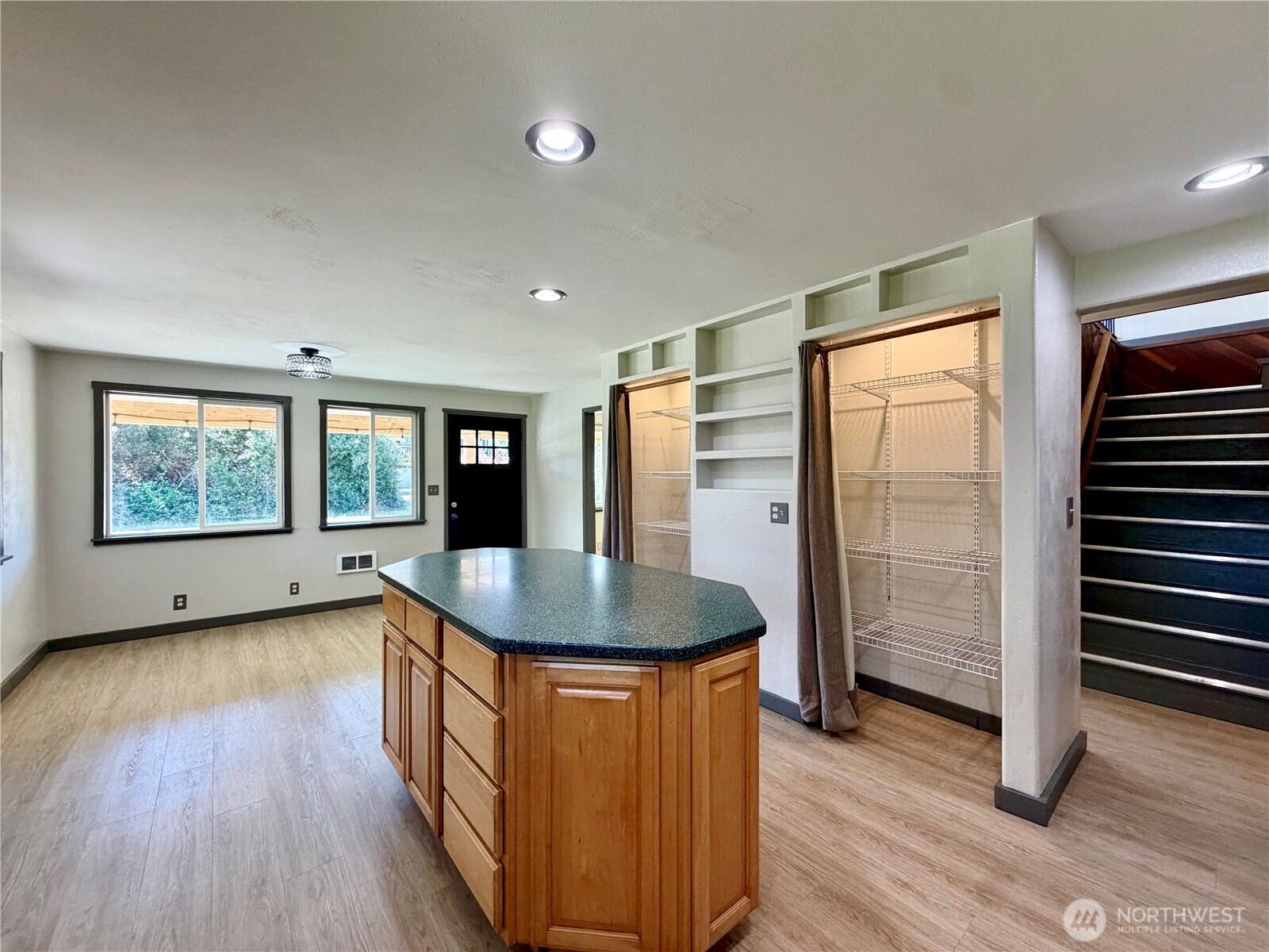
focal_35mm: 14
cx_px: 634
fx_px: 513
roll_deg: +0.4
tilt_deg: -0.5
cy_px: 476
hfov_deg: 102.1
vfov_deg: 85.7
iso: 250
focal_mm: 2.22
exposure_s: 1/120
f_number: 2.2
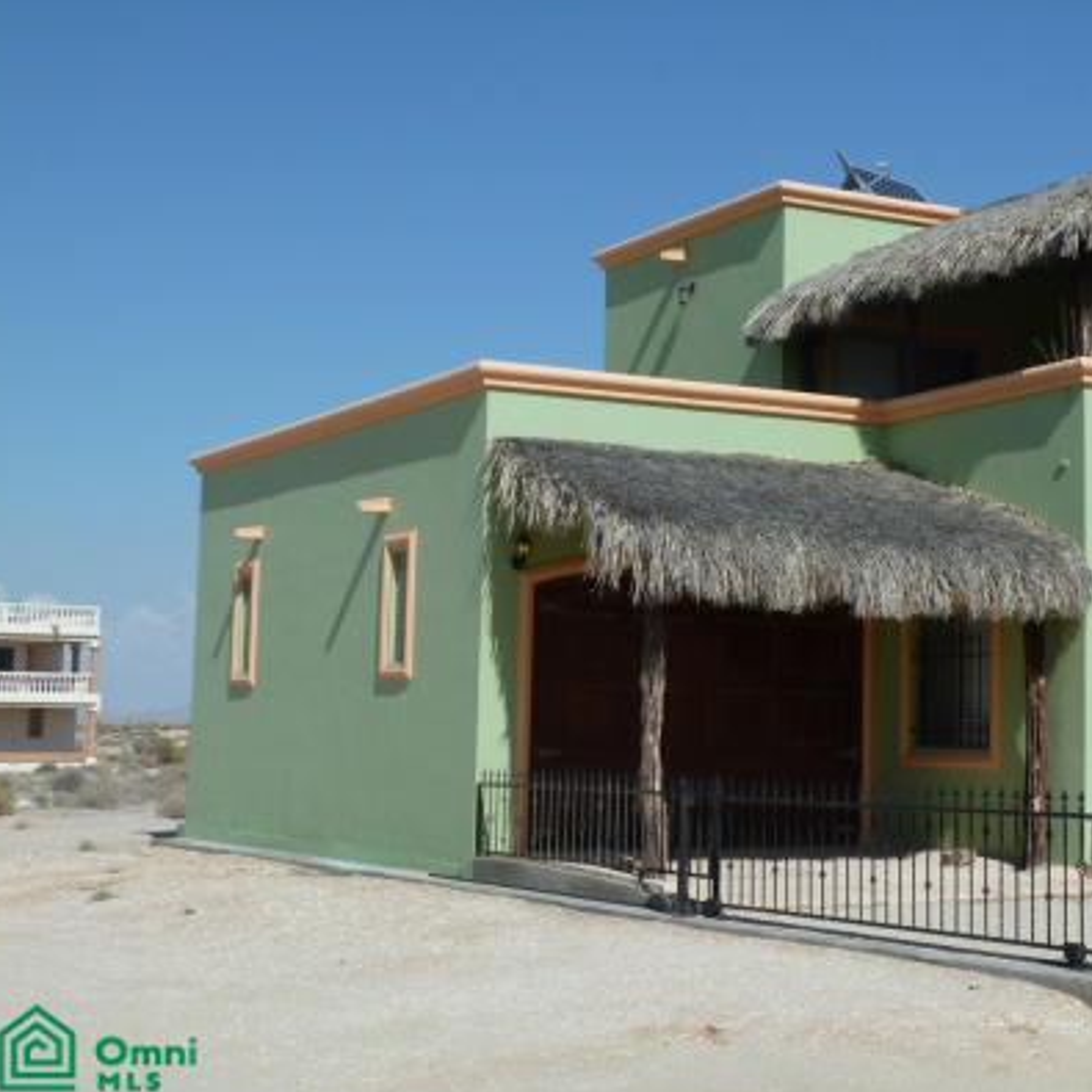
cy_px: 459
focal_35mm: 63
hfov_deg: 26.9
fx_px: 2248
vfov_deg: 27.3
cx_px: 849
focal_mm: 7.3
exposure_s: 1/500
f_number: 5.6
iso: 80
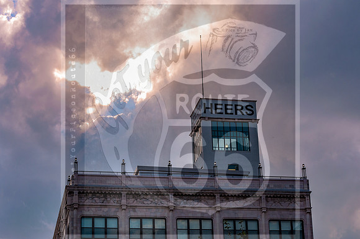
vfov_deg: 16.0
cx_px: 180
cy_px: 120
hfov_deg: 23.9
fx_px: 852
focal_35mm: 85
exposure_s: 1/160
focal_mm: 55
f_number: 13
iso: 100
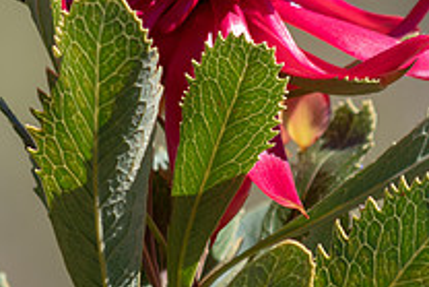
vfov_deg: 1.4
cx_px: 177
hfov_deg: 2.1
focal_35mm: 974
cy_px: 132
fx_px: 11615
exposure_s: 1/400
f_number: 5.6
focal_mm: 300
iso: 200
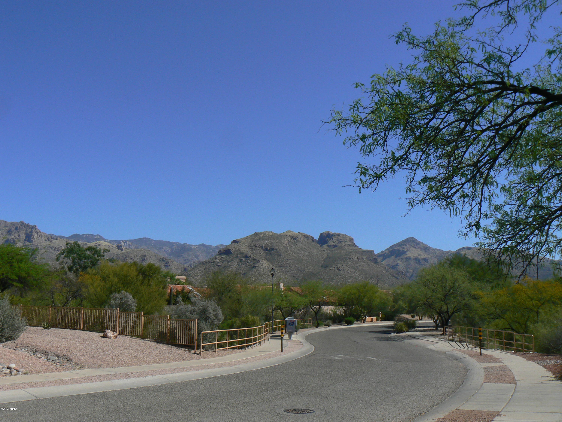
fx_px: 584
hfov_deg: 51.4
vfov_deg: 39.7
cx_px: 281
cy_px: 211
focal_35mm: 36
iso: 80
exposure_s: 1/500
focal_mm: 6
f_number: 8
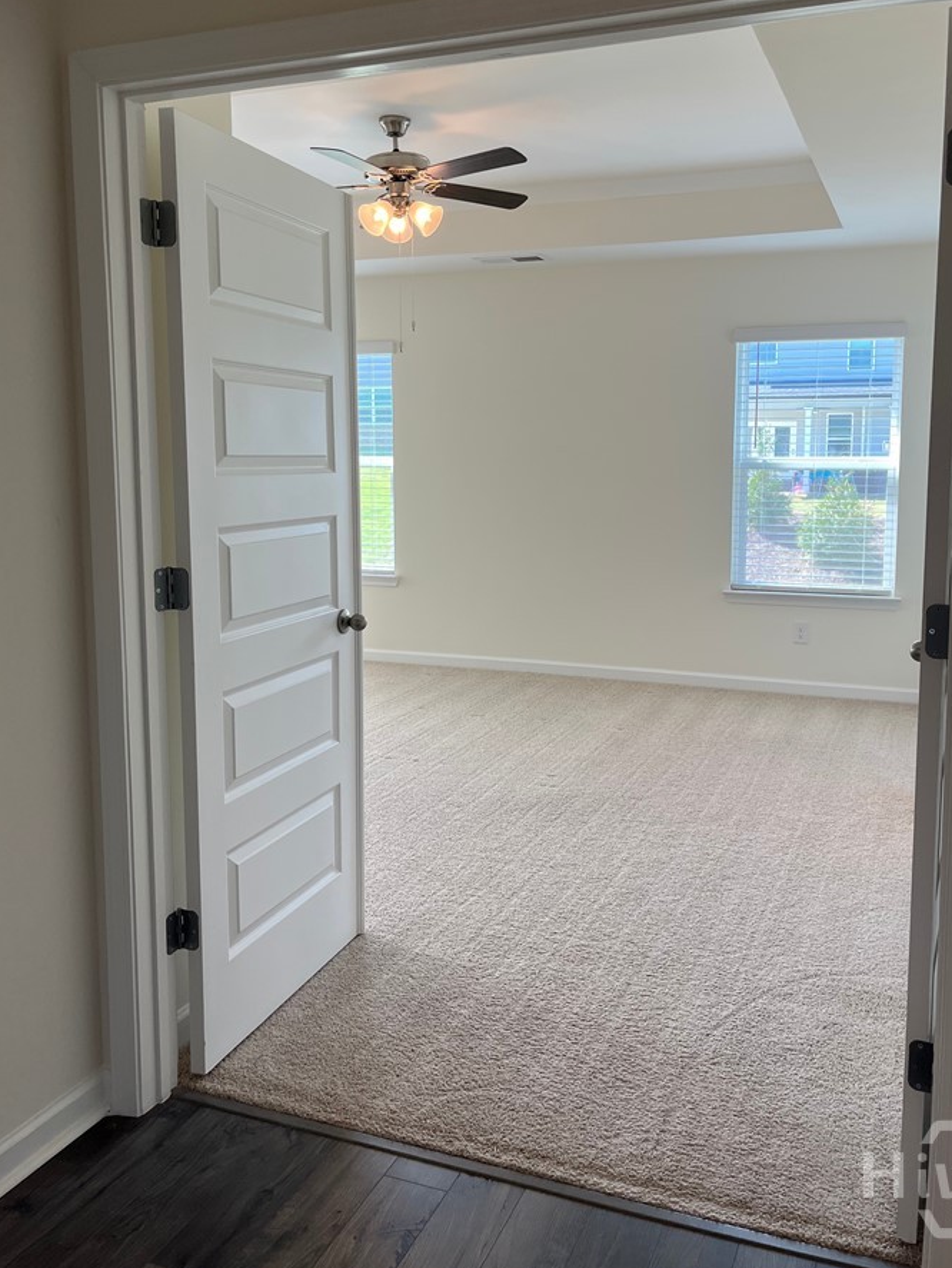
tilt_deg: -6.4
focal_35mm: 30
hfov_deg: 46.8
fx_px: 1099
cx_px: 510
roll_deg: -0.1
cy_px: 558
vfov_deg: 59.8
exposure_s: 1/120
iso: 50
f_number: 1.6
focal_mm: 5.1
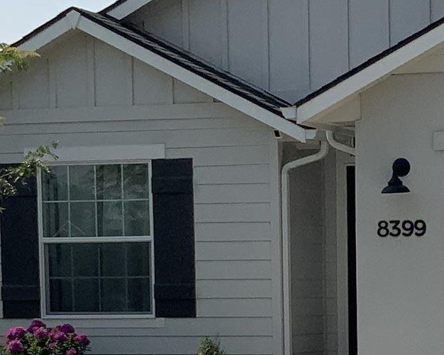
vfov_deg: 10.9
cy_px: 395
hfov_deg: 13.6
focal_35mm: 139
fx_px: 1825
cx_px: 462
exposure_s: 1/4065
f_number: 1.8
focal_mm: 3
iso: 20
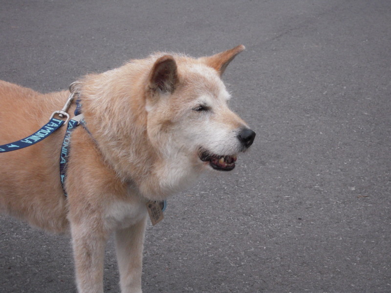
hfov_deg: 18.7
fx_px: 1186
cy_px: 146
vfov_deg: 14.1
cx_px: 196
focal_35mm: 105
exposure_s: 1/125
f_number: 5.6
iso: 400
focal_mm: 18.8
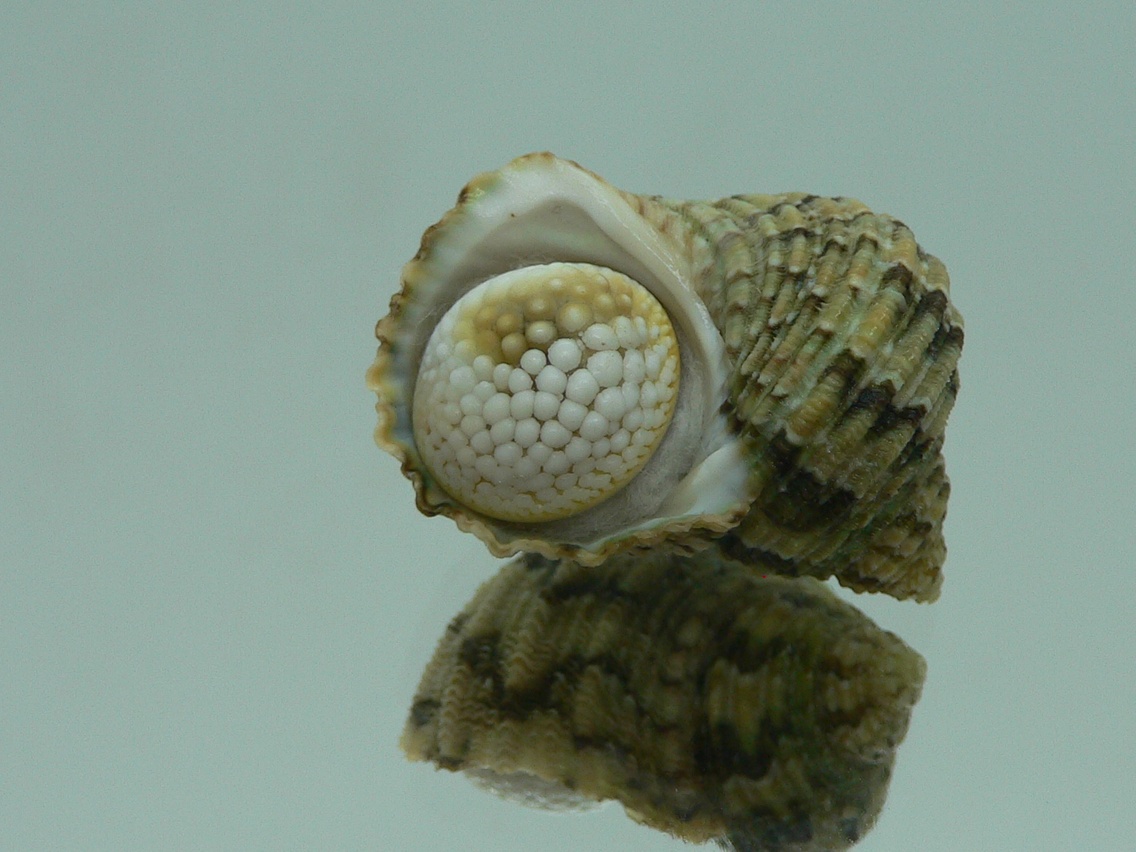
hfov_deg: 38.8
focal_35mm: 49
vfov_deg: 29.7
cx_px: 675
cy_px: 459
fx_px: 1608
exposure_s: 1/60
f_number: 2.8
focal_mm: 4.6
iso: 80
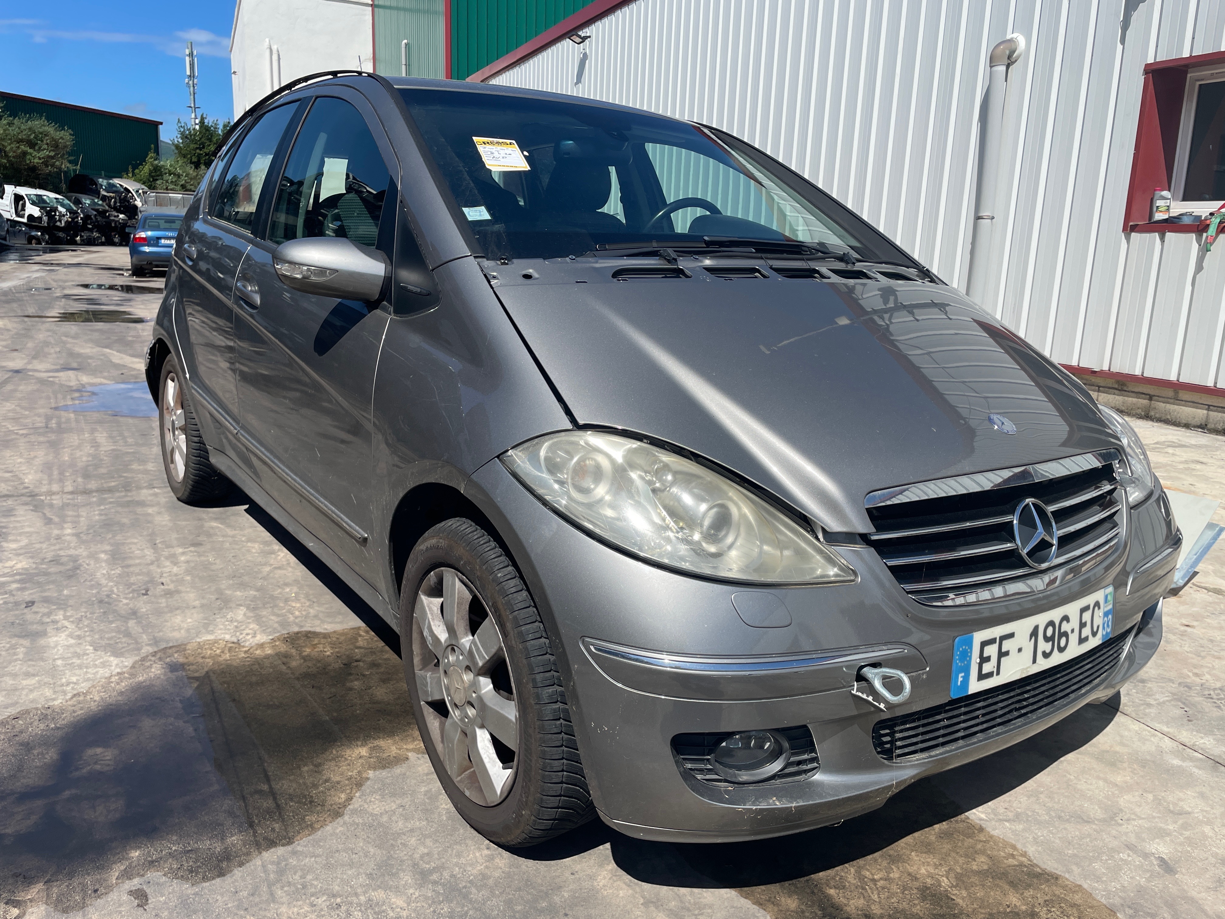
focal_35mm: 26
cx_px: 612
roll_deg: +0.1
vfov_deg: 53.1
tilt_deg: -14.1
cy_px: 460
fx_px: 920
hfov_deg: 67.3
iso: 32
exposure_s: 1/4464
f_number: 1.6
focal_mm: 4.2
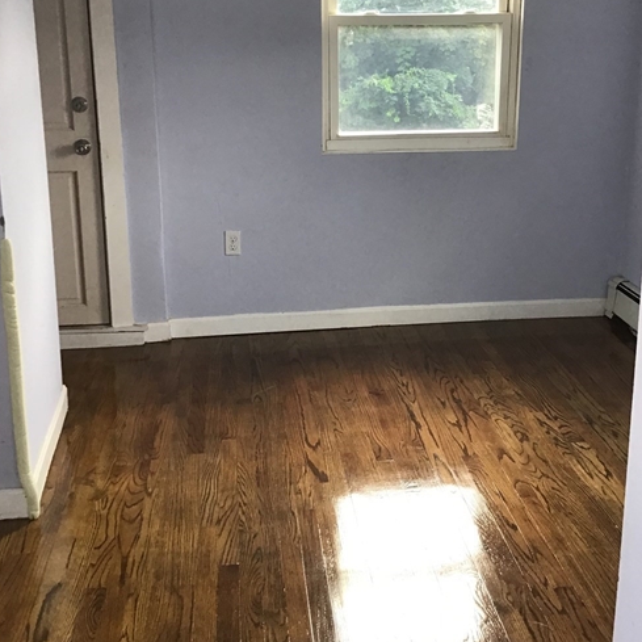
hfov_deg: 39.1
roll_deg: +0.5
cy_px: 225
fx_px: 902
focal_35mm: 43
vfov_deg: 38.8
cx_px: 348
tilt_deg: -13.7
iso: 32
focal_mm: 3.3
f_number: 2.4
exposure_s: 1/33
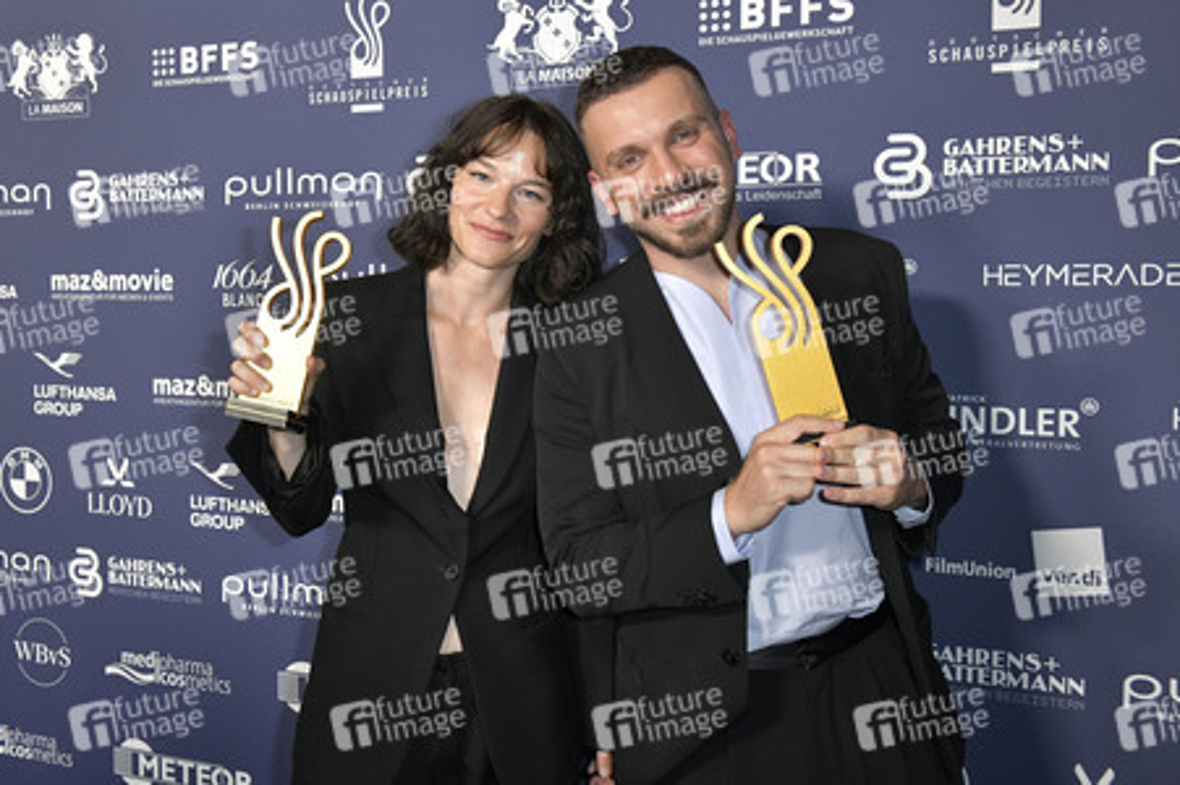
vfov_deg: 41.1
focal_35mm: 32
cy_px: 392
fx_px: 1048
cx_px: 590
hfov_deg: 58.8
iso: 2000
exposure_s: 1/250
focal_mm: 32
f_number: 6.3
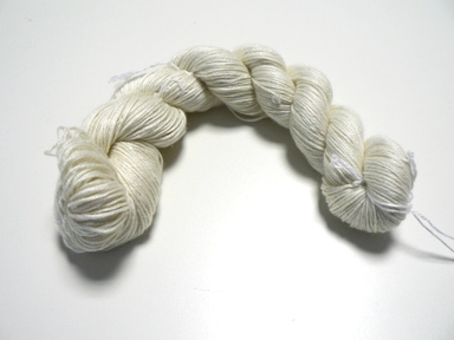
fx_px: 472
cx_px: 227
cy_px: 170
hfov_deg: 51.4
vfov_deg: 39.7
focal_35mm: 36
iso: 100
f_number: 2.8
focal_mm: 6
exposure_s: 1/30
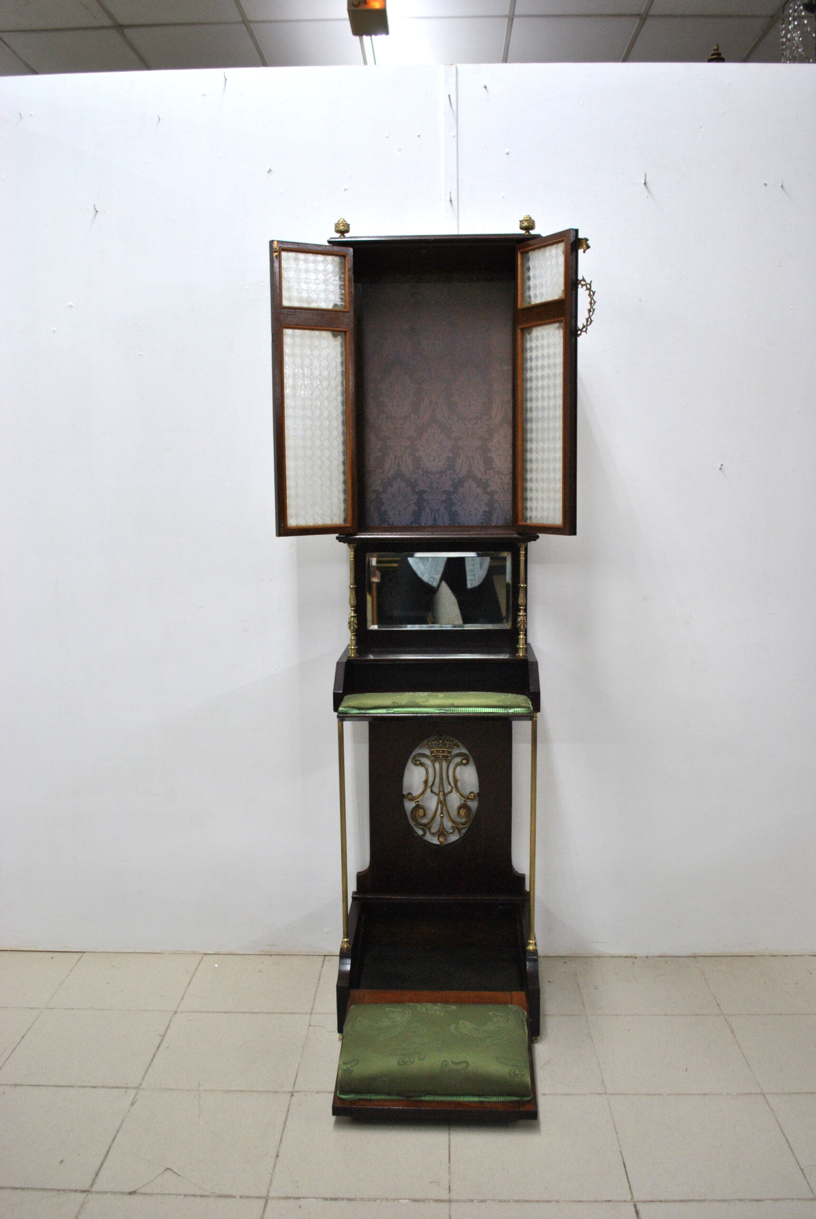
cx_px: 408
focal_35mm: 30
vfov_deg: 61.9
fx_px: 1017
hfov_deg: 43.7
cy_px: 610
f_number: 3.8
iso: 400
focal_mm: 20
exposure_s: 1/60
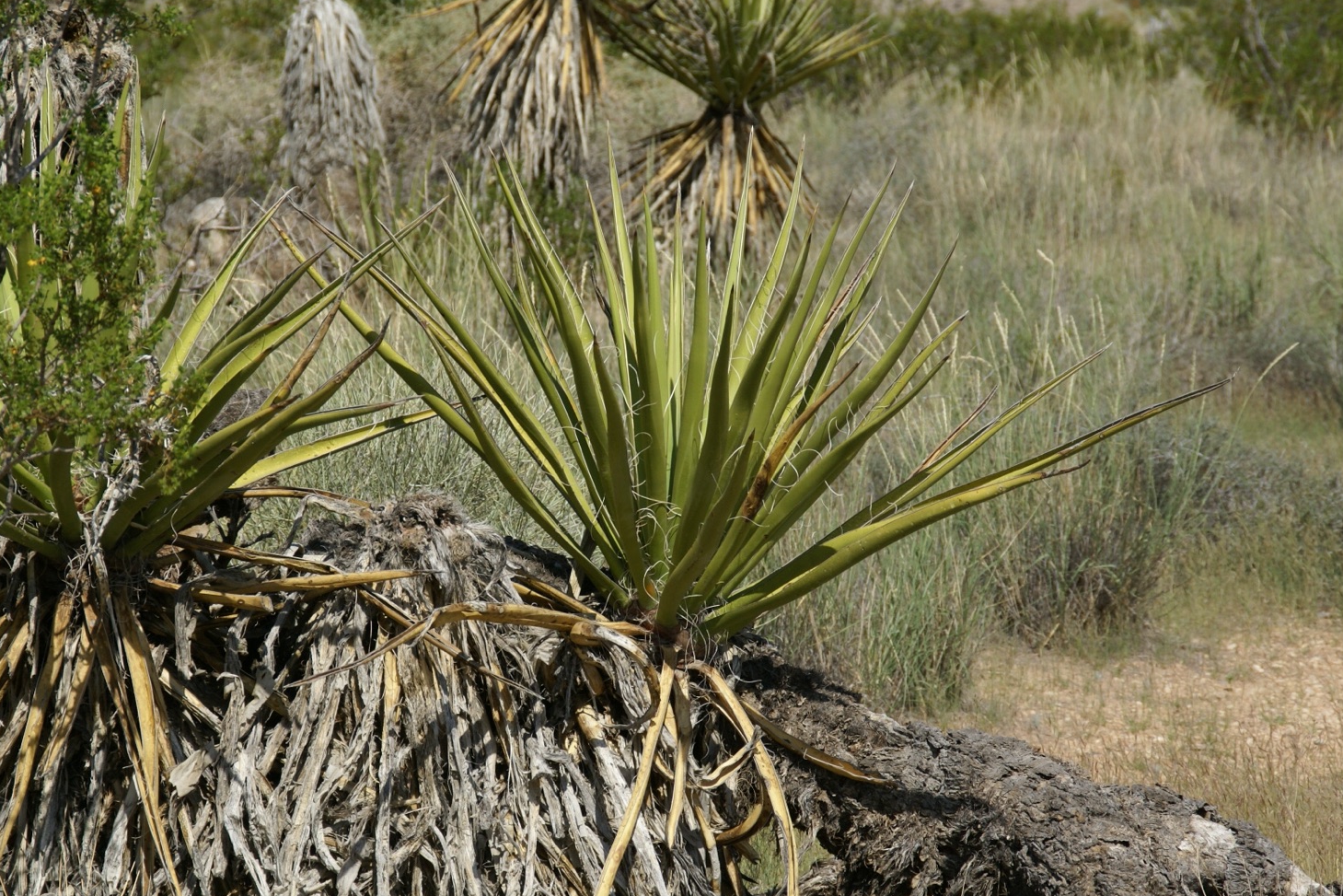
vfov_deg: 7.4
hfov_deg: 11.1
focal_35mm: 185
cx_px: 562
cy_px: 494
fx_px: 6902
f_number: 9
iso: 100
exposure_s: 1/320
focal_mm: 100
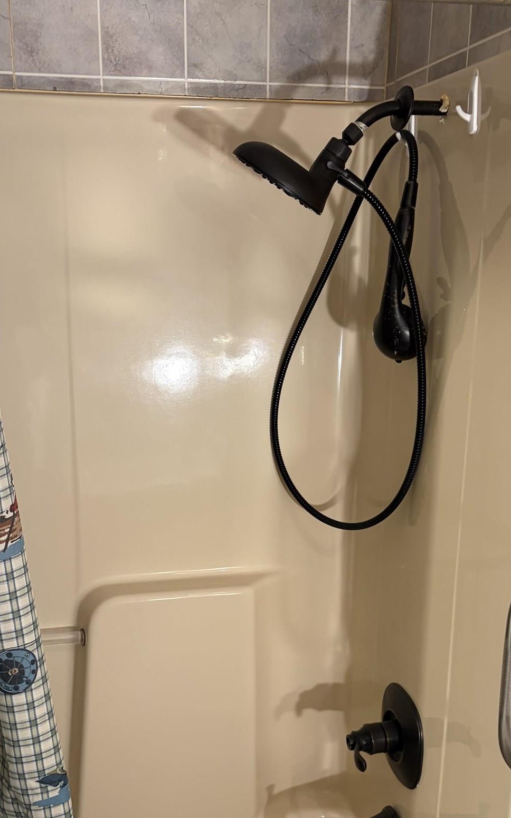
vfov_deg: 47.8
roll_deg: +0.6
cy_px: 512
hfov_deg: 31.2
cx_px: 250
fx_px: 914
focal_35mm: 41
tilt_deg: -18.1
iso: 200
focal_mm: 5.96
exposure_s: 1/60
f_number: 1.6
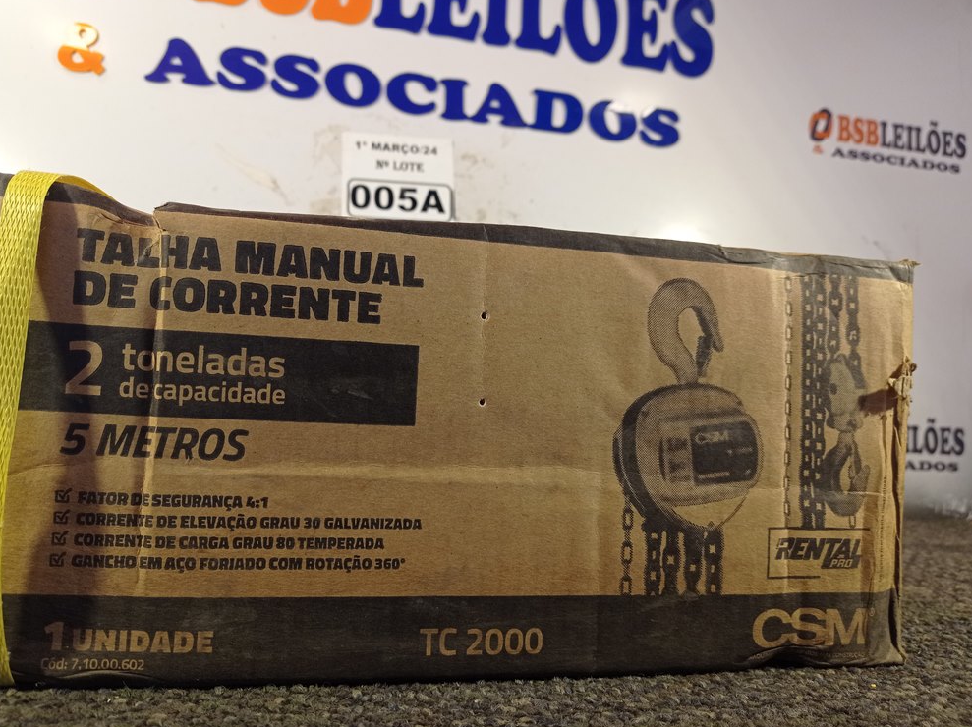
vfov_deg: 48.2
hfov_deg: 61.7
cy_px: 363
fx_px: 814
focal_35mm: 29
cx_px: 483
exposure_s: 1/120
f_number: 1.79
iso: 187
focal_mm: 4.7
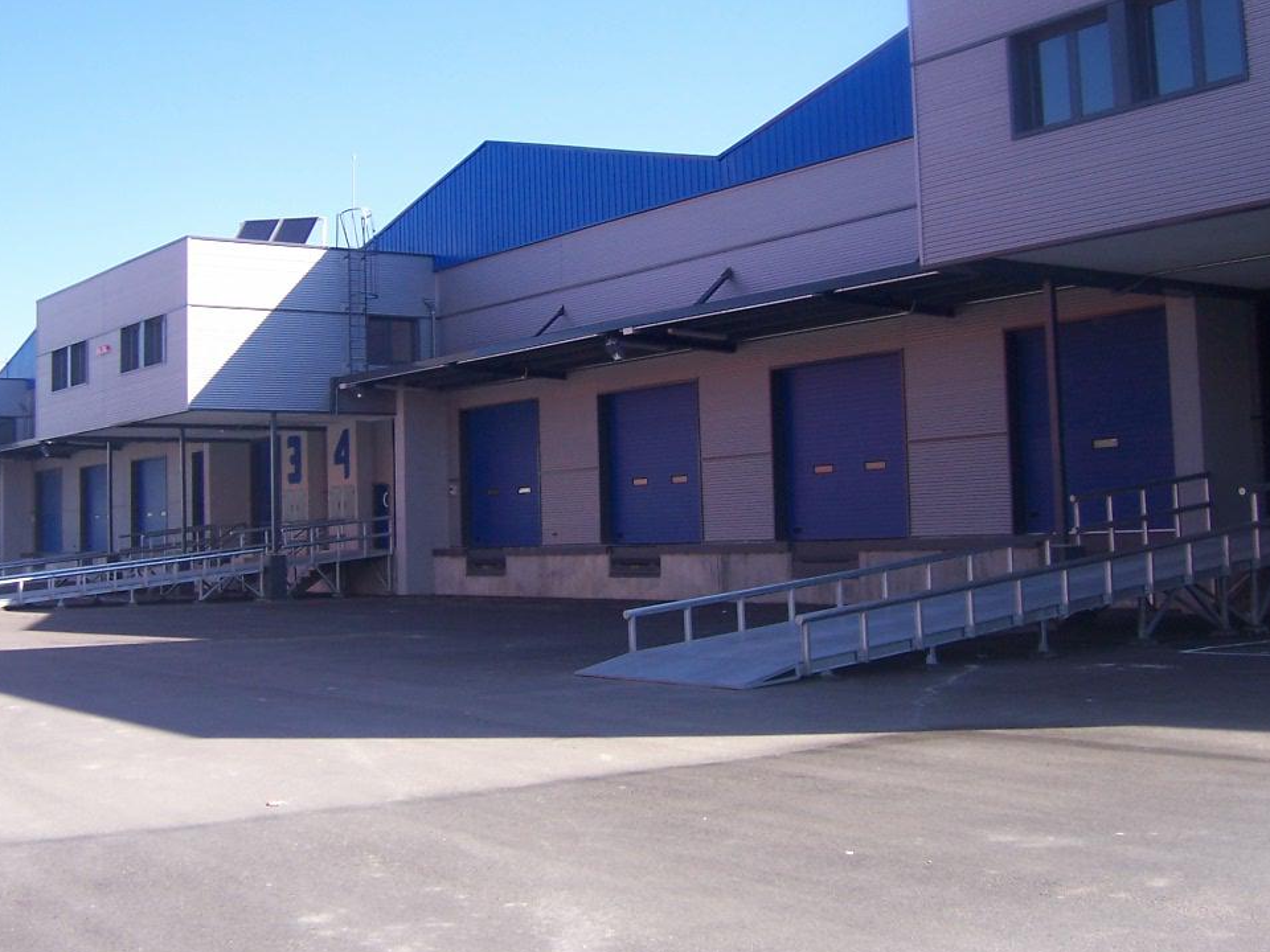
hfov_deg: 42.0
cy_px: 402
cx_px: 573
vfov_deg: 32.1
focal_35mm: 45
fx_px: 1651
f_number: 3
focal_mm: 6
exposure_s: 1/500
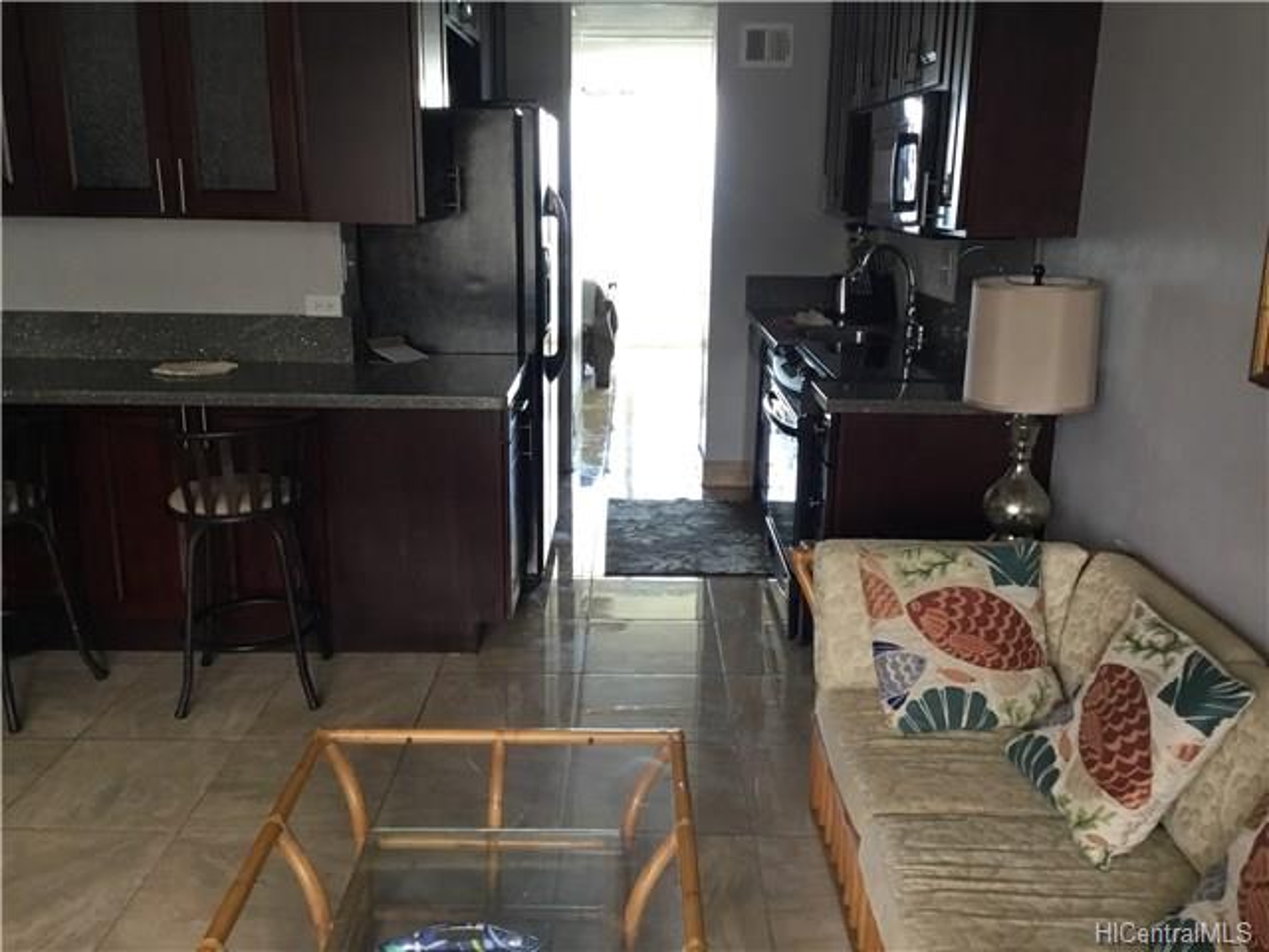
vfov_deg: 45.4
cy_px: 476
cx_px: 634
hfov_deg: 58.4
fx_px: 1136
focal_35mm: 31
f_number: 2.4
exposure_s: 1/30
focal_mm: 3.3
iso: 100
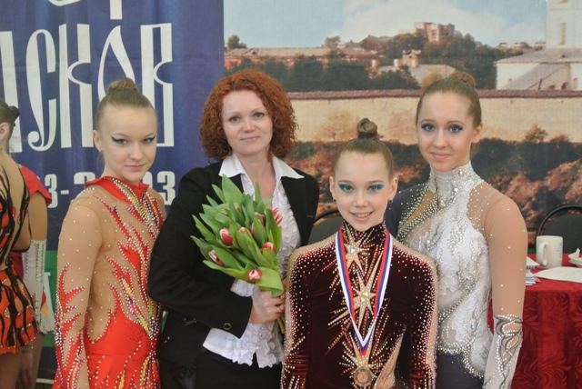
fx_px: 841
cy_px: 194
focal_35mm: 52
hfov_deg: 38.2
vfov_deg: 26.0
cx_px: 291
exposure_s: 1/30
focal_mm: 19.6
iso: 640
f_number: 4.8
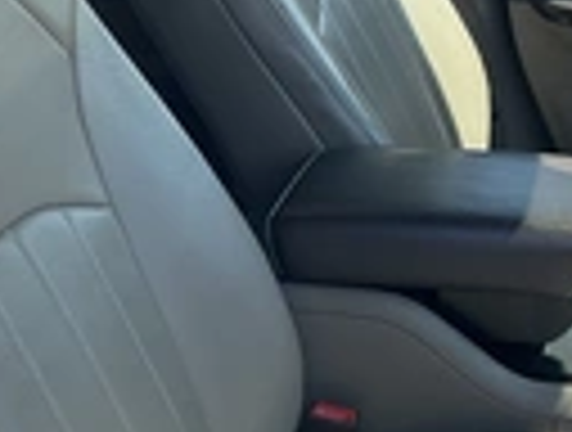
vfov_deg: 16.2
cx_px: 383
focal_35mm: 91
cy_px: 338
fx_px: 1508
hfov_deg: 21.4
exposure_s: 1/482
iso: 25
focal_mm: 3
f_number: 1.8
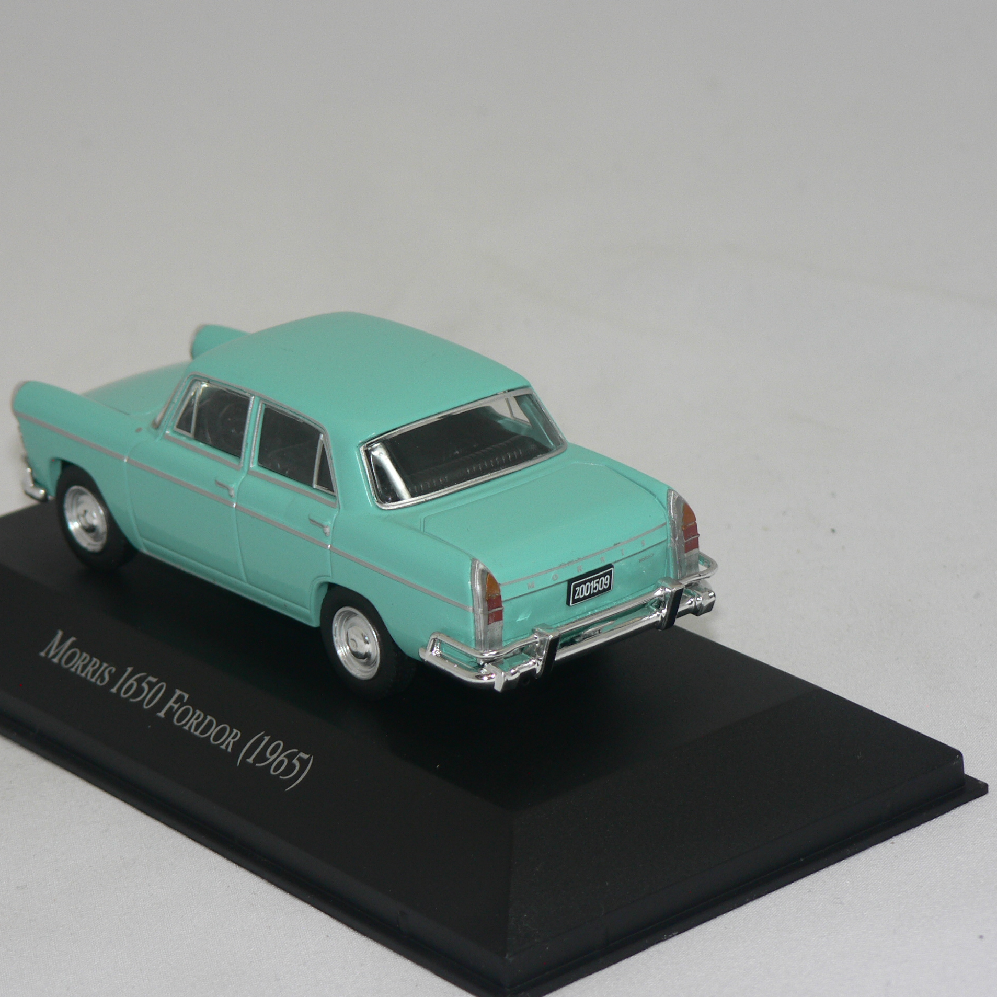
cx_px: 387
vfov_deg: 14.4
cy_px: 498
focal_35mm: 121
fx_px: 3943
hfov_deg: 14.4
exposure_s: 1/60
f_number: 3.2
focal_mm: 16.9
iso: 80
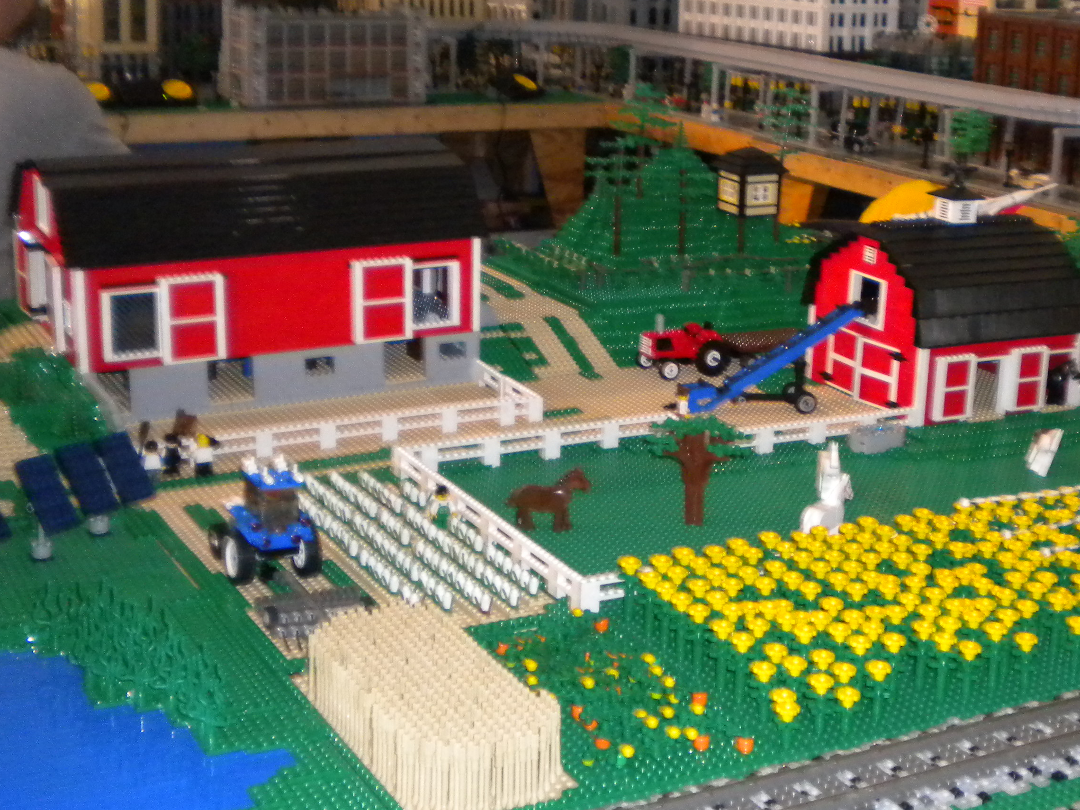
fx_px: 1747
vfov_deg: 26.1
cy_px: 350
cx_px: 722
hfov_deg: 34.0
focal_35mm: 56
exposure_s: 1/30
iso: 400
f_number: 3.1
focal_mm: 6.3
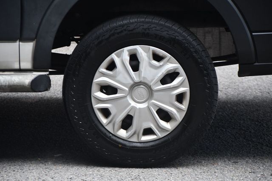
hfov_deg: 11.0
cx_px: 136
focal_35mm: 187
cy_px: 90
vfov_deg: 7.3
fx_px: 1412
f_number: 4.8
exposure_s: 1/250
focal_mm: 125
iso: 720
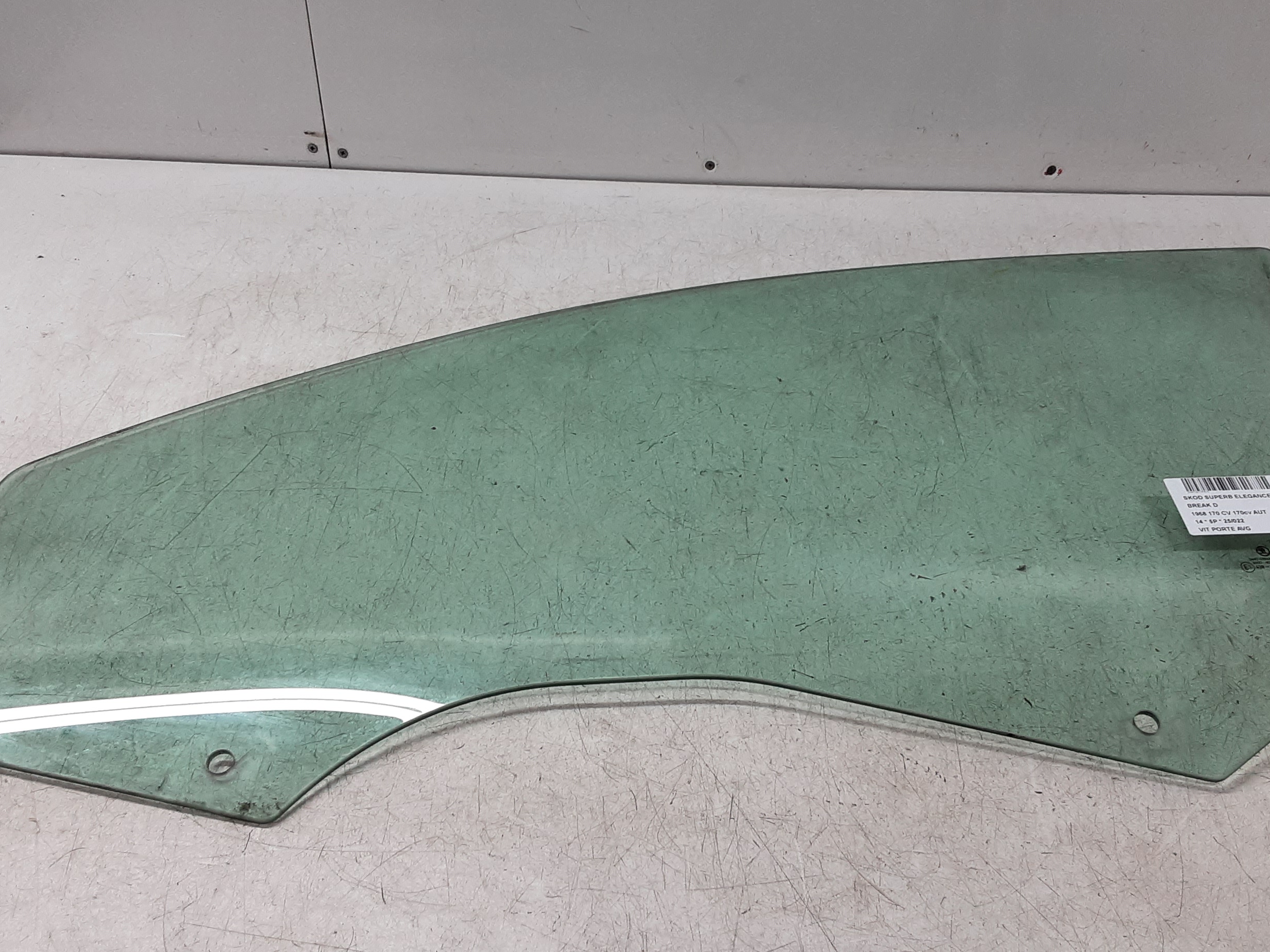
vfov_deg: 39.6
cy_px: 442
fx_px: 1321
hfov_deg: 51.3
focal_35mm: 36
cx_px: 612
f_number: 1.9
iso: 64
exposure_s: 1/50
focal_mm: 2.91
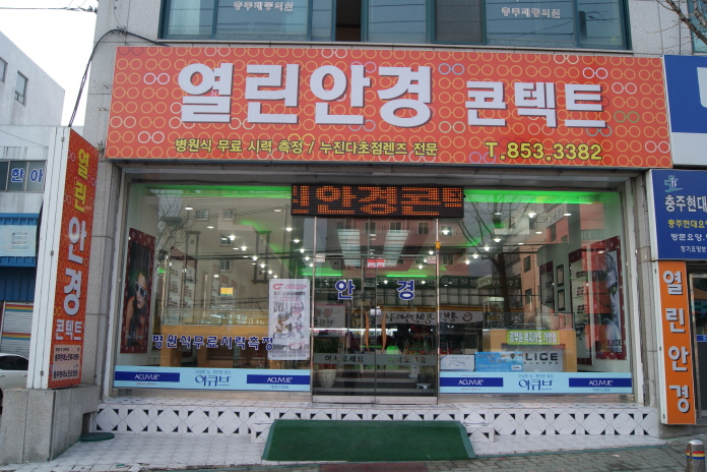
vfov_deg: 43.6
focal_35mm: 30
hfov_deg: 61.9
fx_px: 589
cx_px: 354
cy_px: 236
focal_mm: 20
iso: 100
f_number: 8
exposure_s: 1/60
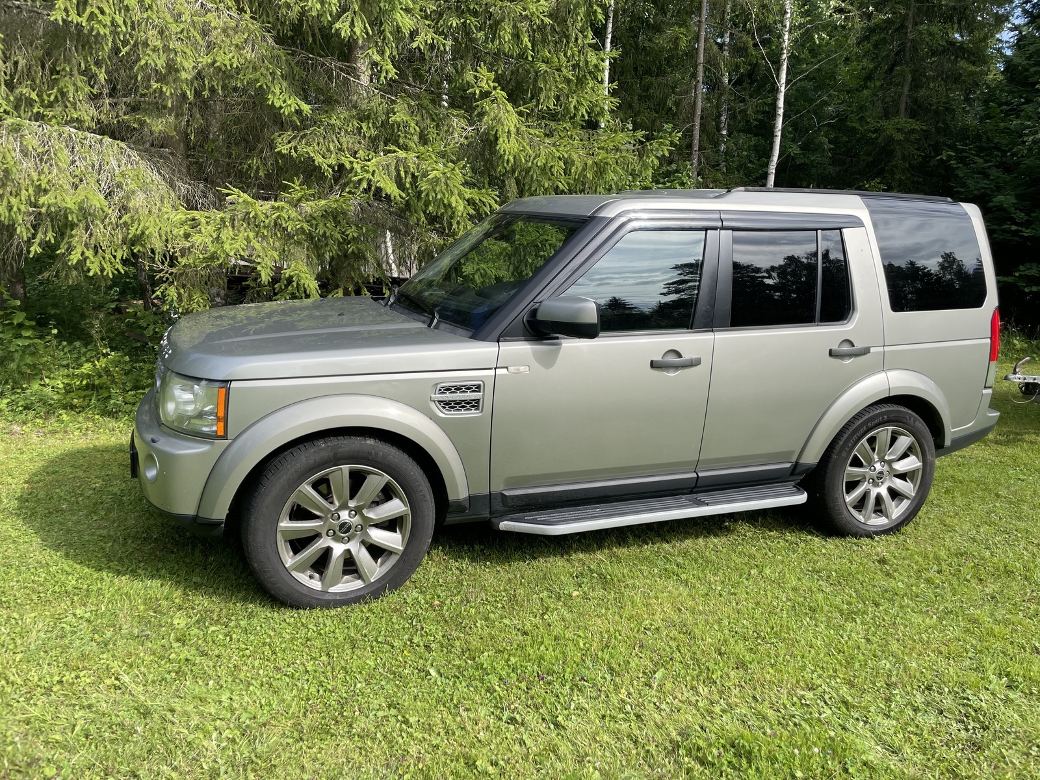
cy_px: 390
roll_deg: -2.7
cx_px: 520
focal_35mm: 26
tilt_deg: -7.2
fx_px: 781
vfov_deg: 53.1
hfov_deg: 67.3
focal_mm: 4.2
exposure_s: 1/1618
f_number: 1.6
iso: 32
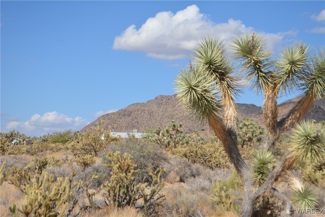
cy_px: 108
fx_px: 745
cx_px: 162
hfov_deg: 24.6
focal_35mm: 82
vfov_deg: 16.6
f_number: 7.1
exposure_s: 1/1600
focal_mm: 55
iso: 400
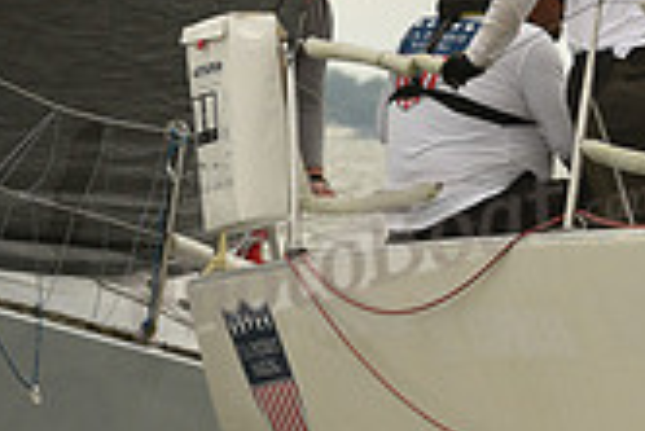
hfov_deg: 2.7
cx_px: -78
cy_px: 103
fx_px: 13772
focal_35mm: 768
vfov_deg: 1.8
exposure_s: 1/800
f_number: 8
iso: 400
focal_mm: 220
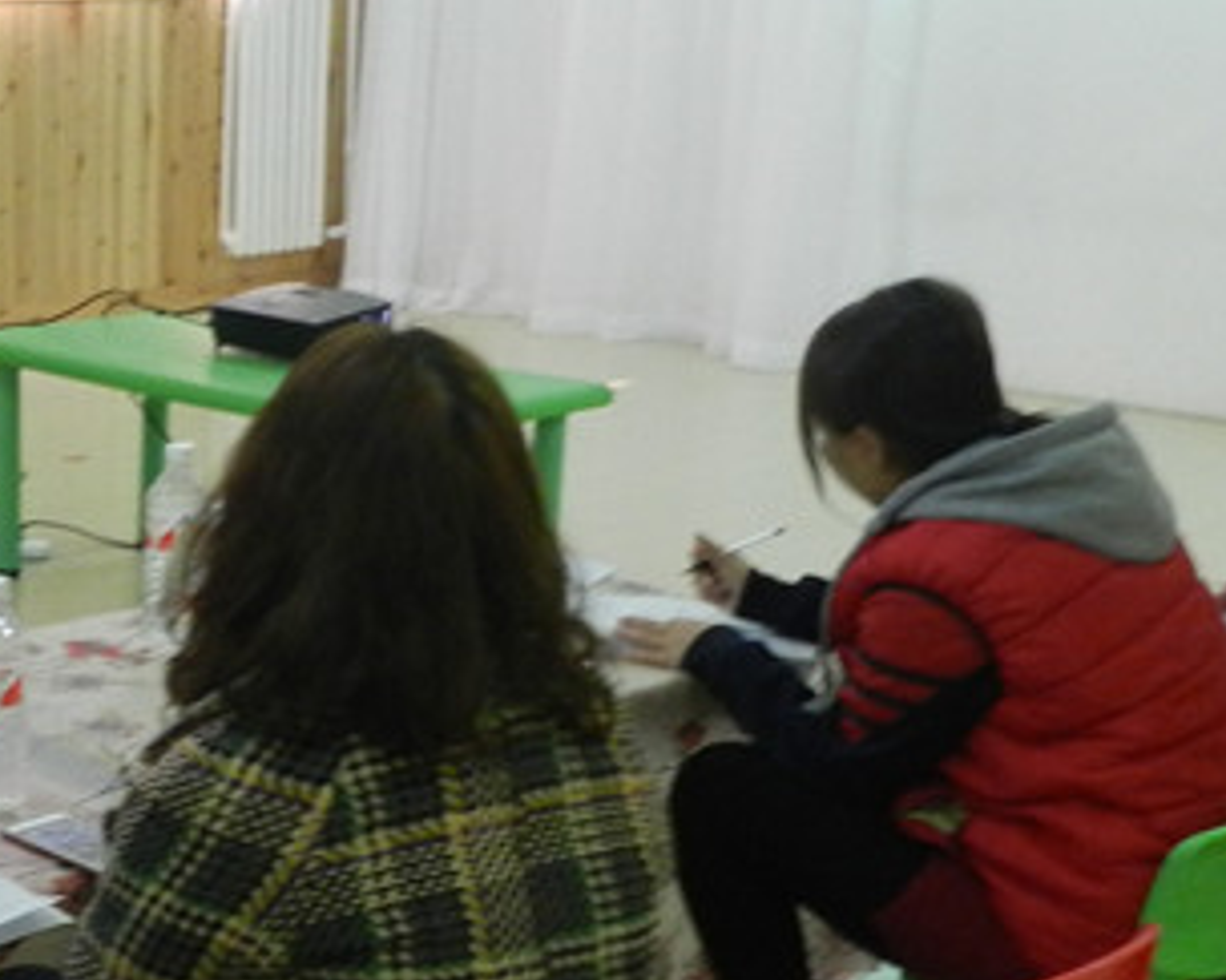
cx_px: -125
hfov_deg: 24.9
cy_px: 698
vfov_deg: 21.4
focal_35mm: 71
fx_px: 2575
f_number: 3.4
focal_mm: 4
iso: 400
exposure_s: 1/15
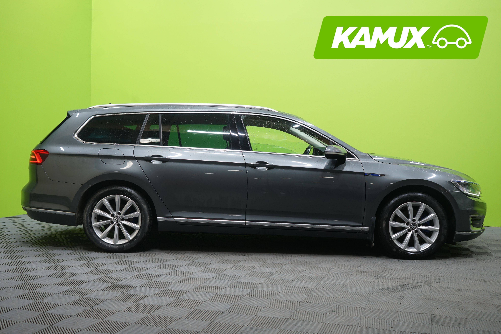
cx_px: 250
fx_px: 543
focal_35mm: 39
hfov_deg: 49.6
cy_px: 167
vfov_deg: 34.2
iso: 640
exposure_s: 1/20
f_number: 5
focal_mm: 39
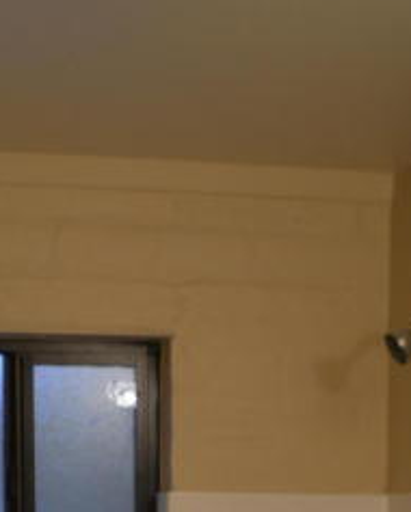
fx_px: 1245
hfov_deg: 18.6
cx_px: 96
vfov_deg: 20.5
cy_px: 725
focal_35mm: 82
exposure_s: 1/15
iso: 400
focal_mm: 18
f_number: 3.5
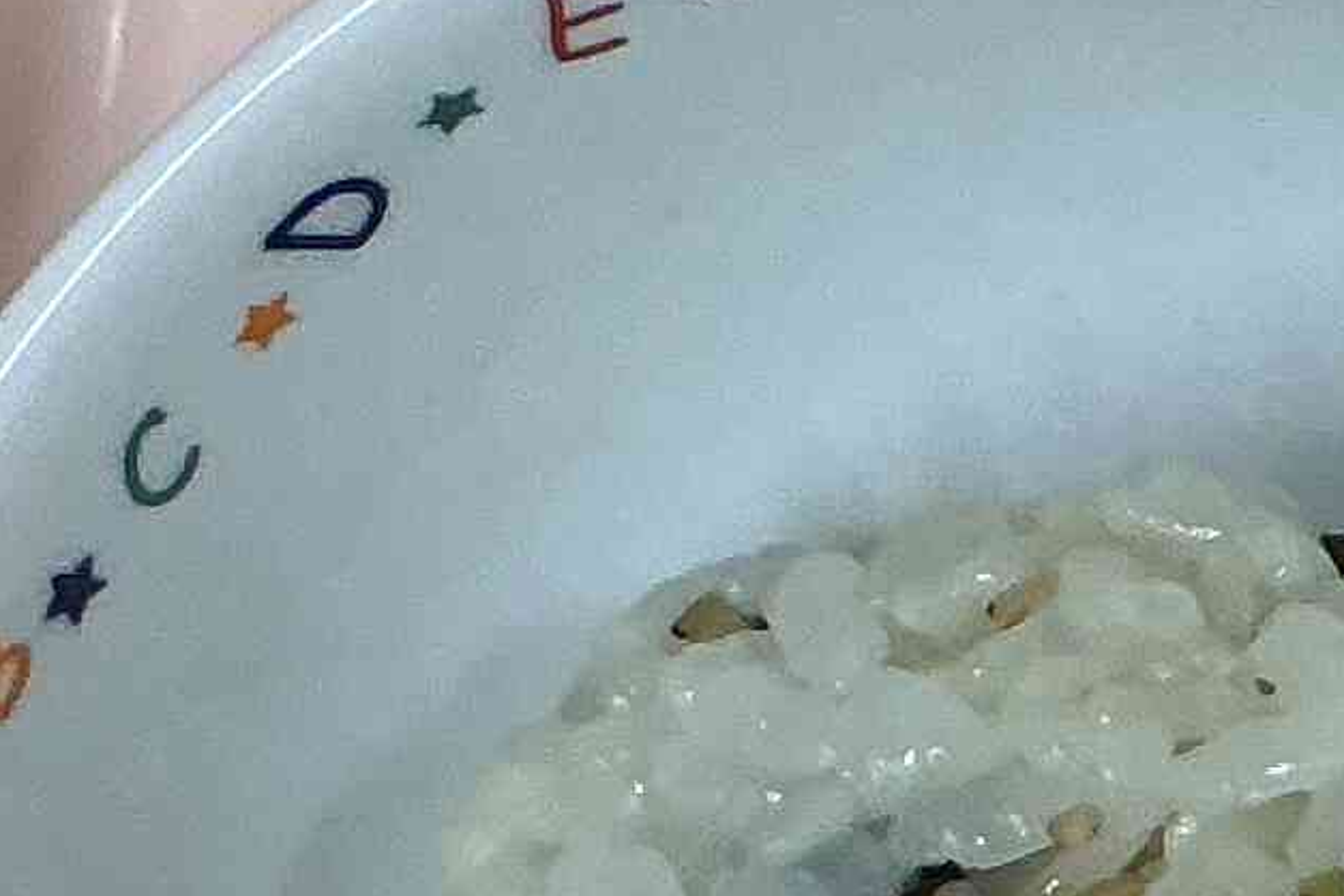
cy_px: -317
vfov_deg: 7.0
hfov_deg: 9.2
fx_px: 7242
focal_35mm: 194
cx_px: 3563
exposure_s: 1/120
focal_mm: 3
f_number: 1.8
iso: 50
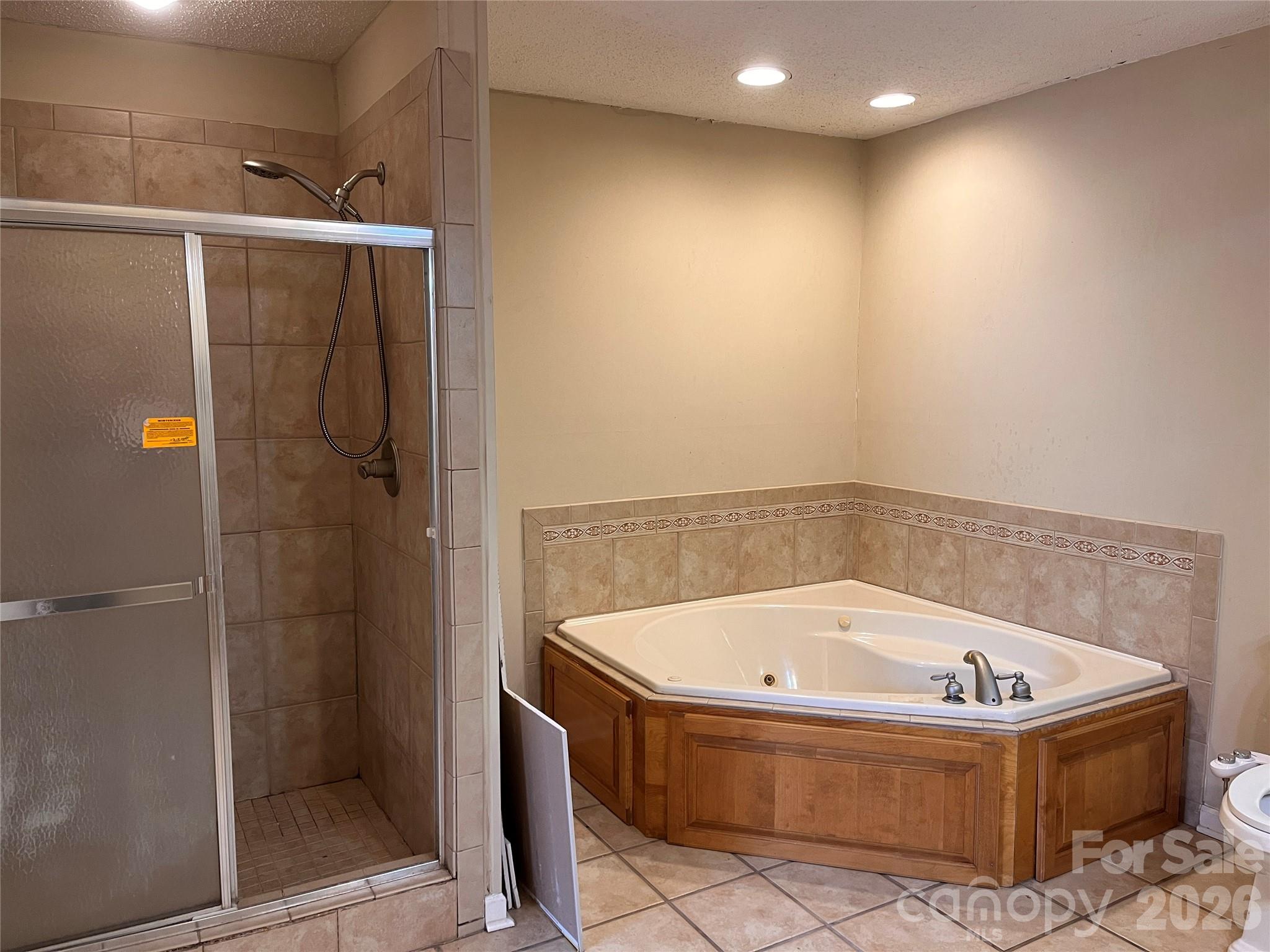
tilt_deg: -7.4
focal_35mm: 26
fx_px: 954
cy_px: 476
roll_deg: +0.3
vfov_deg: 53.1
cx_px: 635
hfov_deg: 67.3
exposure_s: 1/60
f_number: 1.6
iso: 125
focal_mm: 5.1
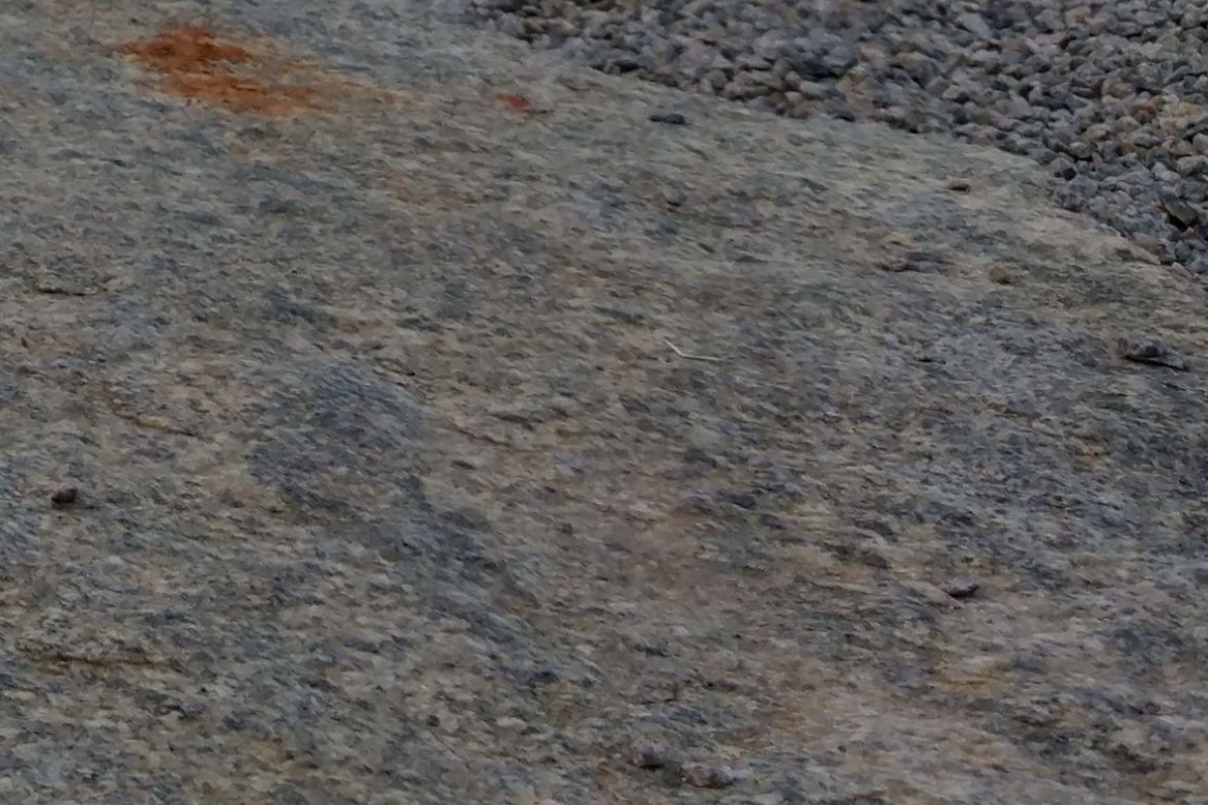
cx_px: -988
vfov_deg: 11.3
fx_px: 3859
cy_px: -476
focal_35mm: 115
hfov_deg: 15.3
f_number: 2
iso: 100
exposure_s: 1/50
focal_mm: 4.26
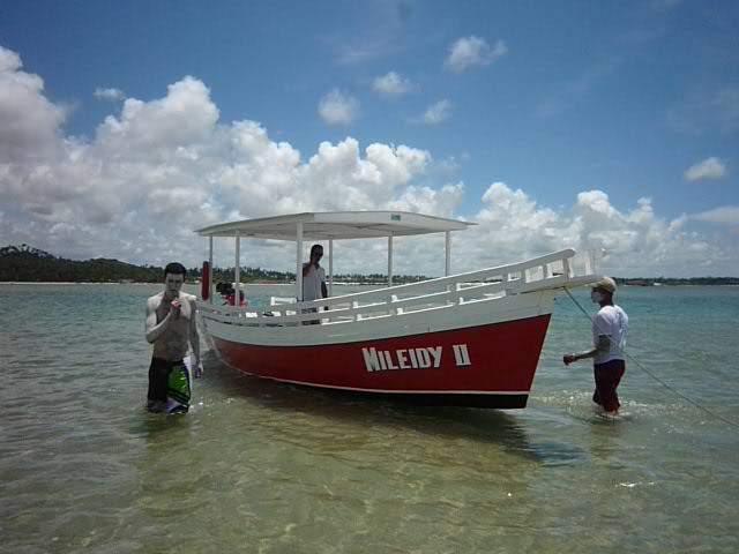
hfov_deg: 56.8
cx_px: 370
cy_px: 277
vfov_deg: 44.2
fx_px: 683
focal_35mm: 32
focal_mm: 5.2
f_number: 12
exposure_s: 1/500
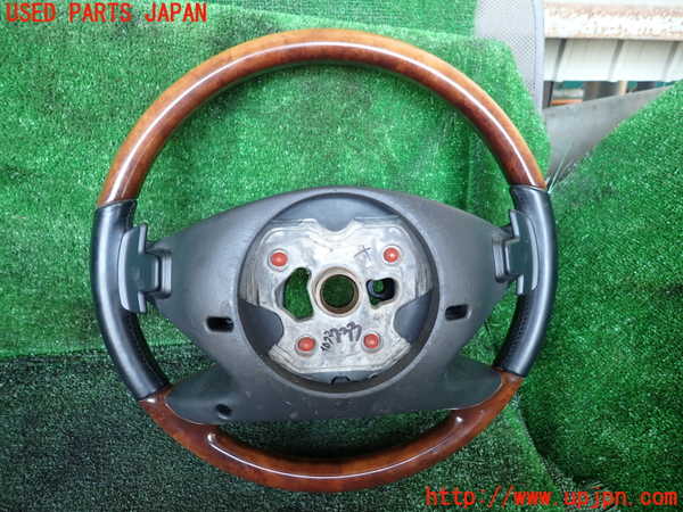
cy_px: 256
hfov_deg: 69.4
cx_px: 342
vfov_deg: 54.9
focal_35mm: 25
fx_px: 493
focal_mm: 4.5
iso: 100
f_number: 2
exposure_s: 1/60
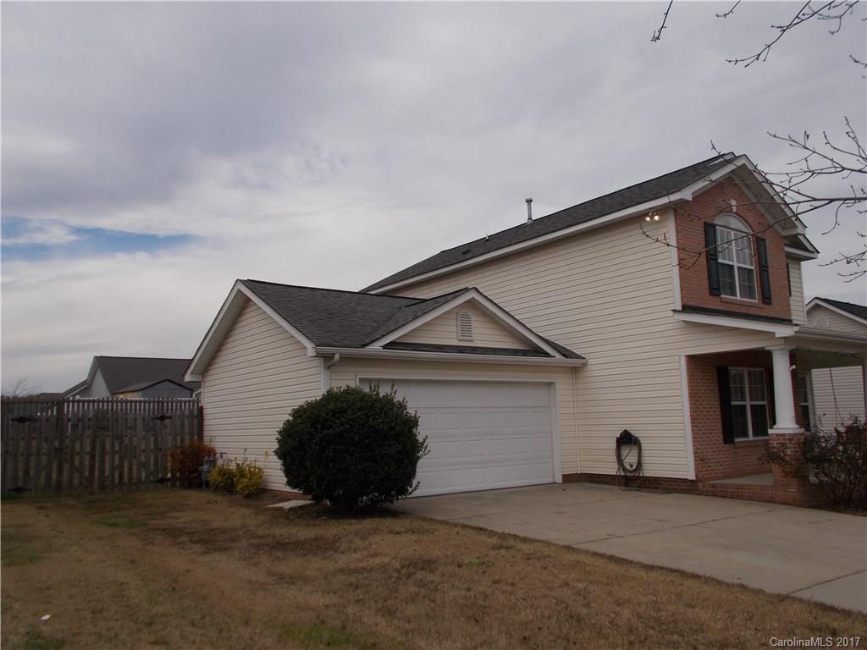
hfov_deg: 60.0
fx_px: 751
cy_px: 325
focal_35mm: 30
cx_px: 434
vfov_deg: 46.8
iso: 80
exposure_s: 1/200
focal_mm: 5.3
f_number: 8.6
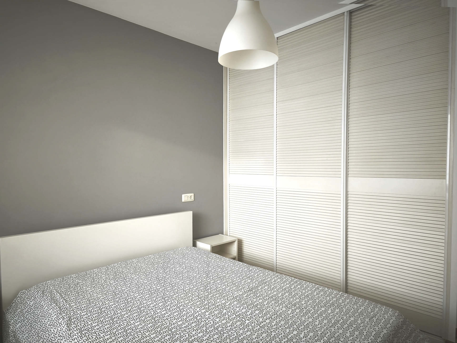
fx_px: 304
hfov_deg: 73.9
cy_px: 172
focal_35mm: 23
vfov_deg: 58.9
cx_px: 228
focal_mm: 5.35
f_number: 1.7
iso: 250
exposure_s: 1/50
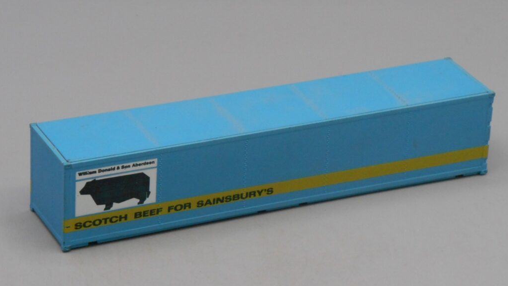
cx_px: 254
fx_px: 1549
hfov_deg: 18.6
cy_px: 152
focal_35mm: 115
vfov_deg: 10.5
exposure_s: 1/250
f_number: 5.1
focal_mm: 18.8
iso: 280
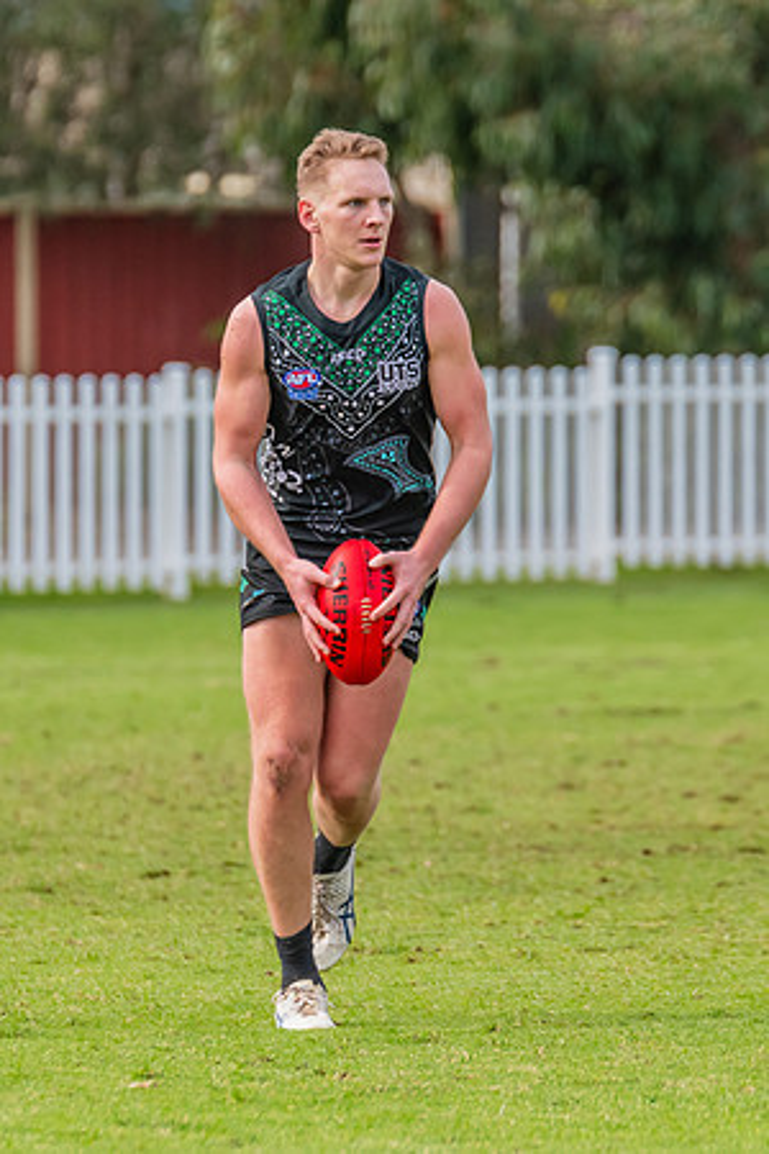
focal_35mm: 725
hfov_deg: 1.9
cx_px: 408
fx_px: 23237
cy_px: 582
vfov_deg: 2.8
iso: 800
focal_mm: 380
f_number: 5.6
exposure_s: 1/1600
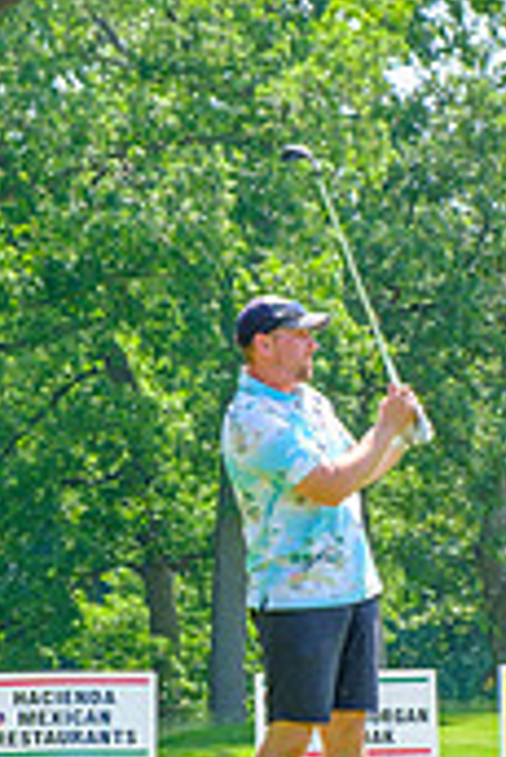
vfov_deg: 9.5
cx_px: 440
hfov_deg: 6.3
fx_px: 4566
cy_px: 502
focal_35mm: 217
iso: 200
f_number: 5.6
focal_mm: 55
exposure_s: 1/320
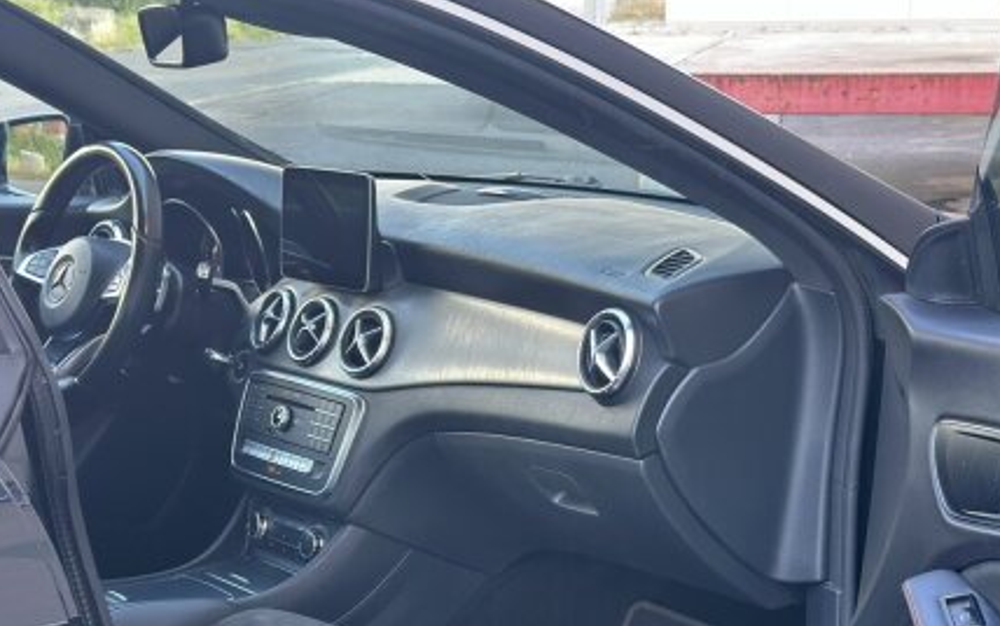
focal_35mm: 76
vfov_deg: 17.0
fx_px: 2072
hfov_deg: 27.1
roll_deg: +0.4
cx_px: 558
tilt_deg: -13.7
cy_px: 516
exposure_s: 1/121
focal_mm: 6.86
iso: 64
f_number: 1.78
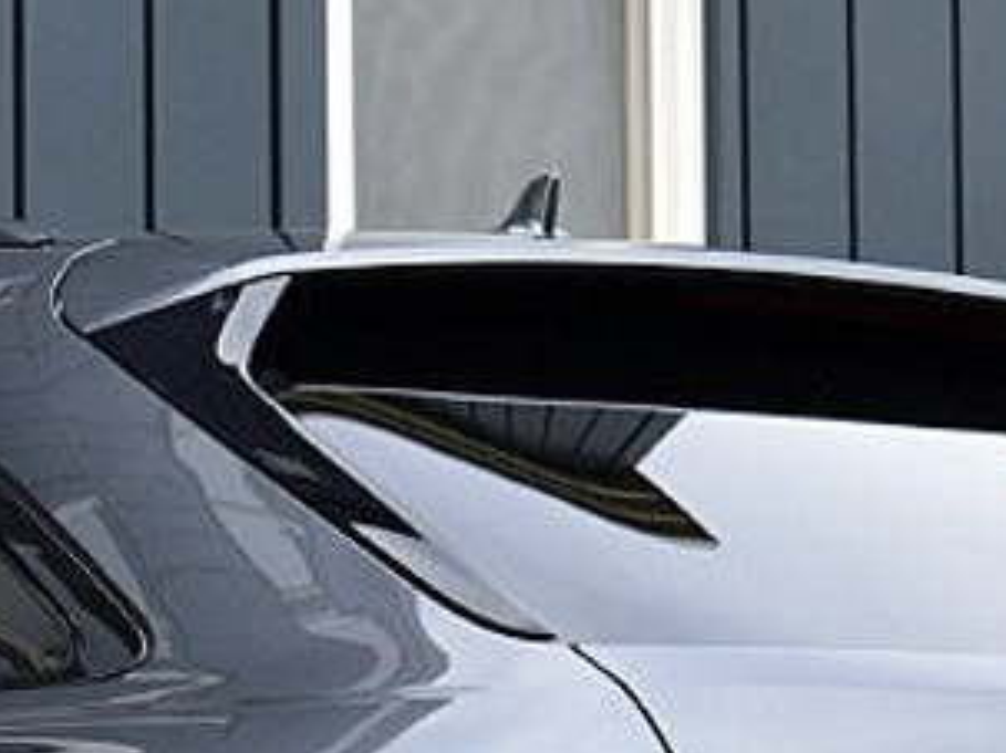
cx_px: -27
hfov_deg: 9.5
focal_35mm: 206
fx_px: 5991
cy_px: 1008
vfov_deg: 7.1
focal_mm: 31
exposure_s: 1/125
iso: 400
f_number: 9
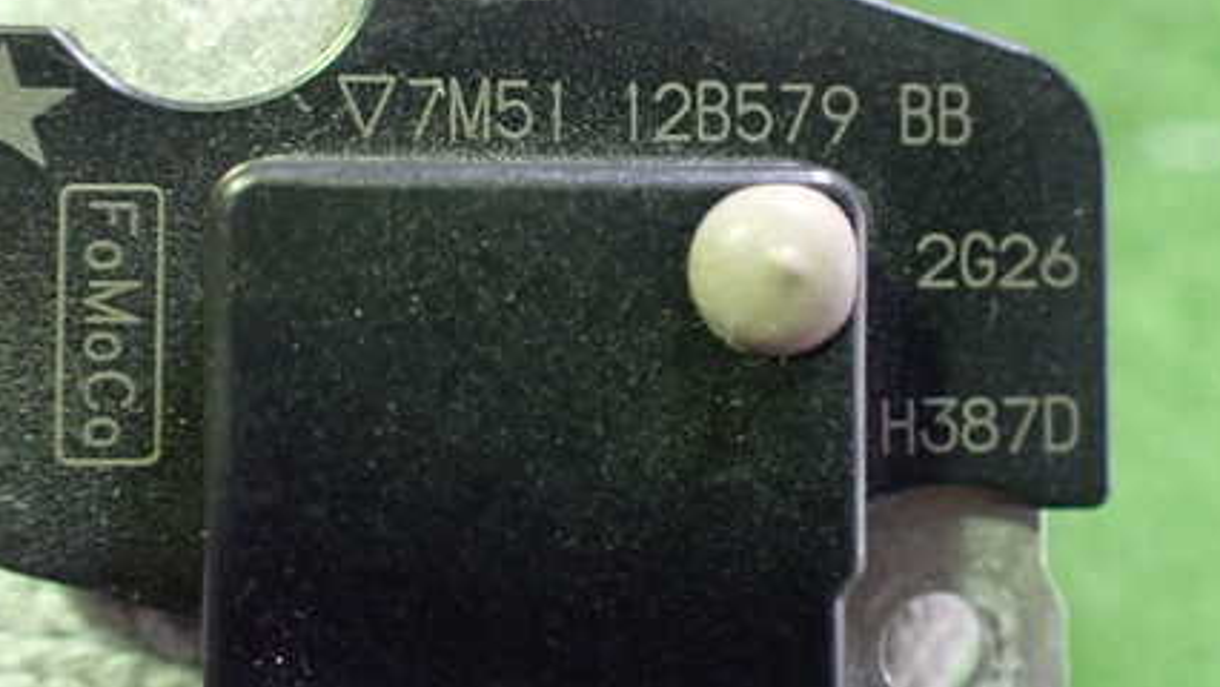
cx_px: 604
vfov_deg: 25.9
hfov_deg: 44.6
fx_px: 1489
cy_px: 255
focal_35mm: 46
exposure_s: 1/30
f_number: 2.3
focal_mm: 5.4
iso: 1000
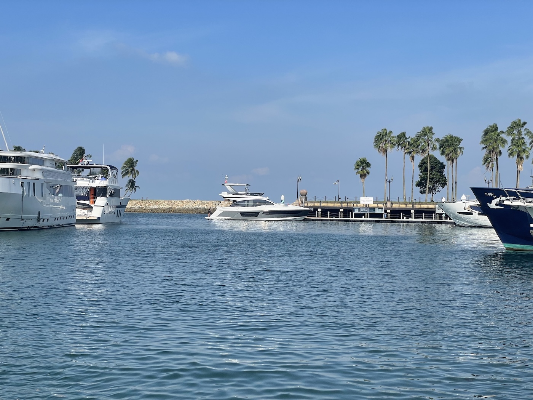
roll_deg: -1.0
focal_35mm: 52
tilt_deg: +2.2
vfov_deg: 28.0
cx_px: 266
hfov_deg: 36.8
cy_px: 200
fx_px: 801
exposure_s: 1/1996
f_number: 2
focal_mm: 6
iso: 25
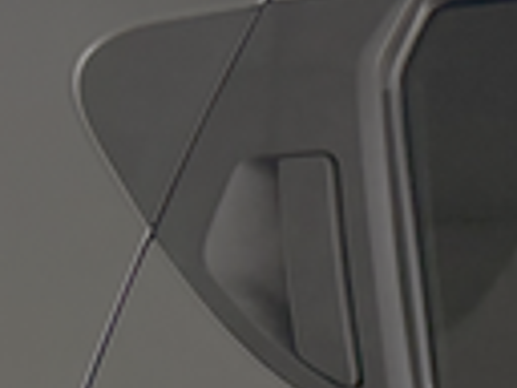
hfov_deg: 9.3
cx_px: 1608
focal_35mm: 162
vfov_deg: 8.8
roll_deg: +1.4
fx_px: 2420
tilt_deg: -20.7
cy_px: 719
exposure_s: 1/80
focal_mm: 5.96
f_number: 1.6
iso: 125
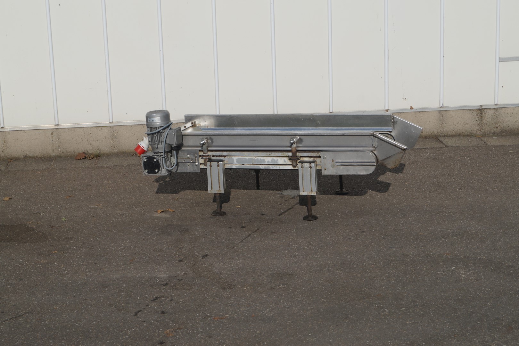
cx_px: 260
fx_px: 1081
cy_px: 173
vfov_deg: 18.2
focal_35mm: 75
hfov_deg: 27.0
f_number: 9
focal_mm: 50
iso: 100
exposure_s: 1/400
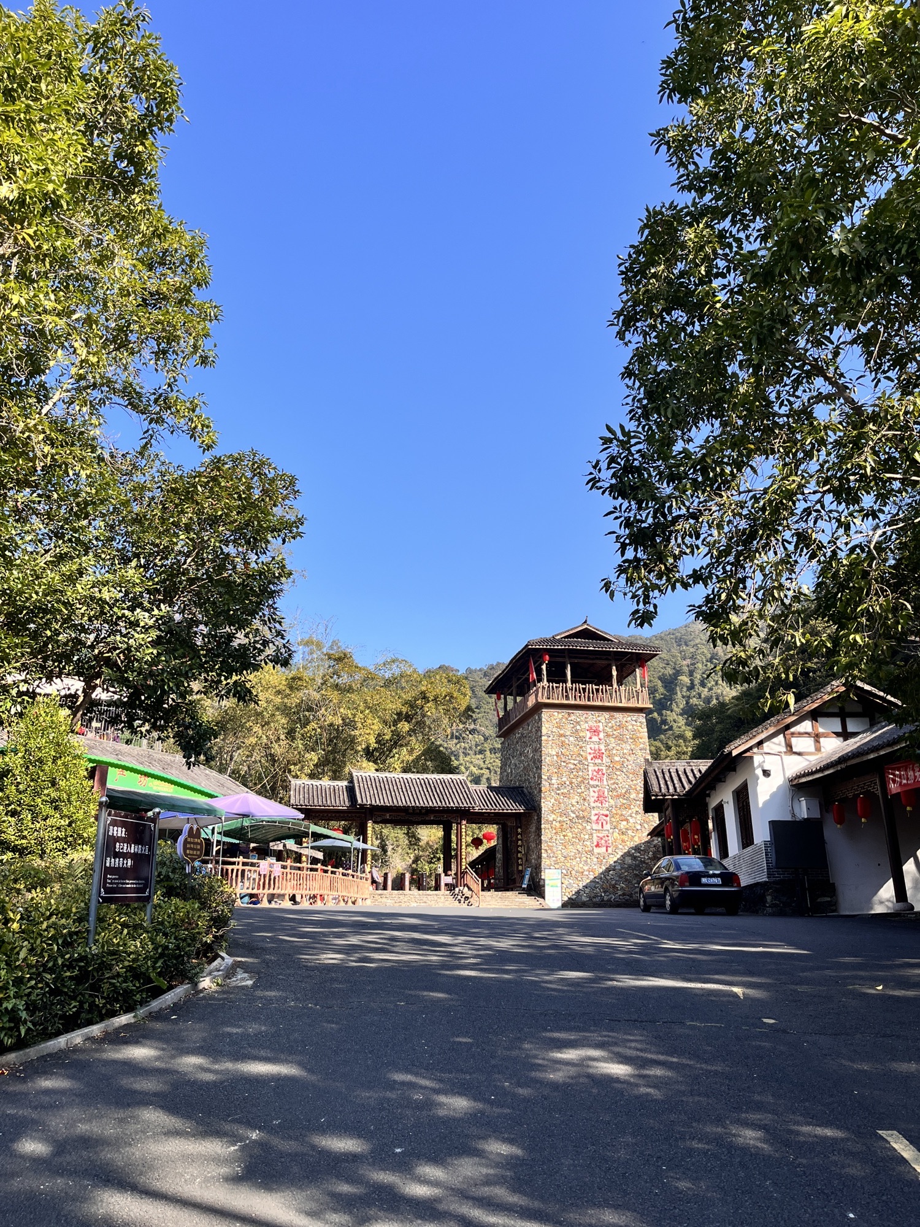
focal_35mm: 26
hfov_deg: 53.1
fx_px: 921
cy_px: 614
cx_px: 460
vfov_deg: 67.3
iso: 50
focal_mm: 5.1
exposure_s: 1/1890
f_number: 1.6
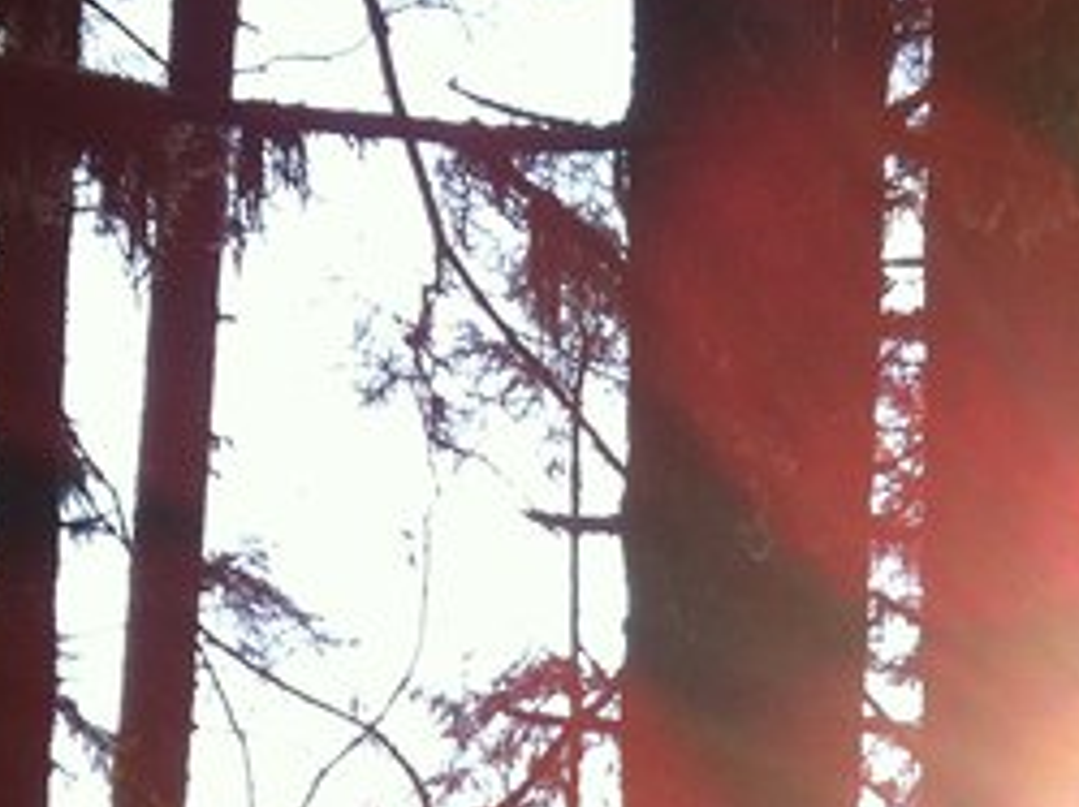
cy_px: 1264
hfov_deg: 15.0
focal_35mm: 126
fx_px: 3924
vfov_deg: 11.2
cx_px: 1398
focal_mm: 3.85
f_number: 2.8
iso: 80
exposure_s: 1/204
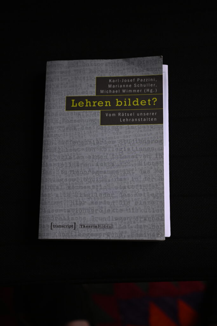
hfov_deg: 29.3
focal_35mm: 46
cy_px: 163
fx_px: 416
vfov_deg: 42.7
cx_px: 108
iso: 125
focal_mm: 31
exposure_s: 1/100
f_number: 1.8
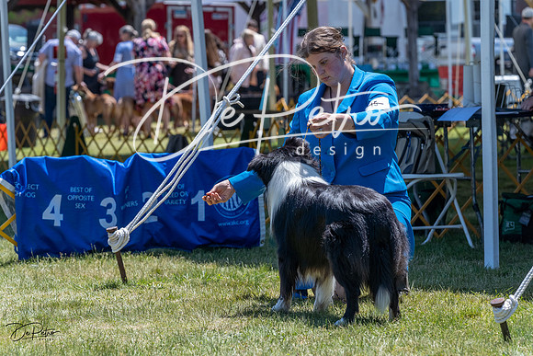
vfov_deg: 8.7
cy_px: 178
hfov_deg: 13.0
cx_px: 266
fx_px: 2340
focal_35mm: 158
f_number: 7.1
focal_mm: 158
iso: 1250
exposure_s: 1/1600
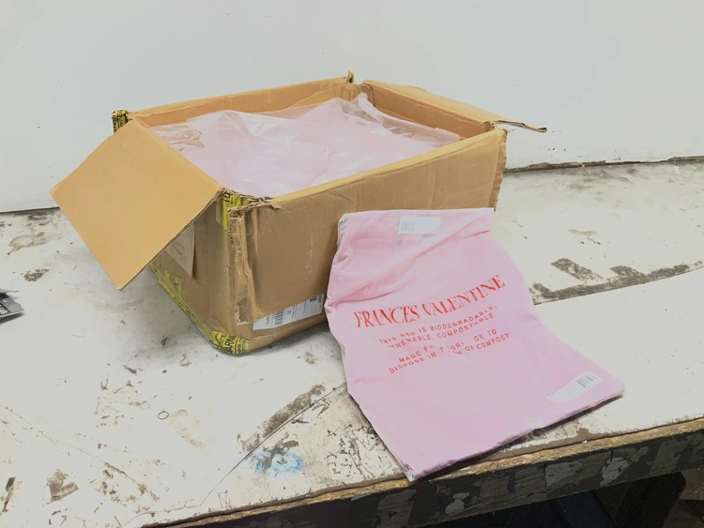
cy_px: 264
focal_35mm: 29
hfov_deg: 61.6
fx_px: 590
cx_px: 352
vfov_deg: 48.3
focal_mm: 3
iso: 40
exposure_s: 1/120
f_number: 1.8
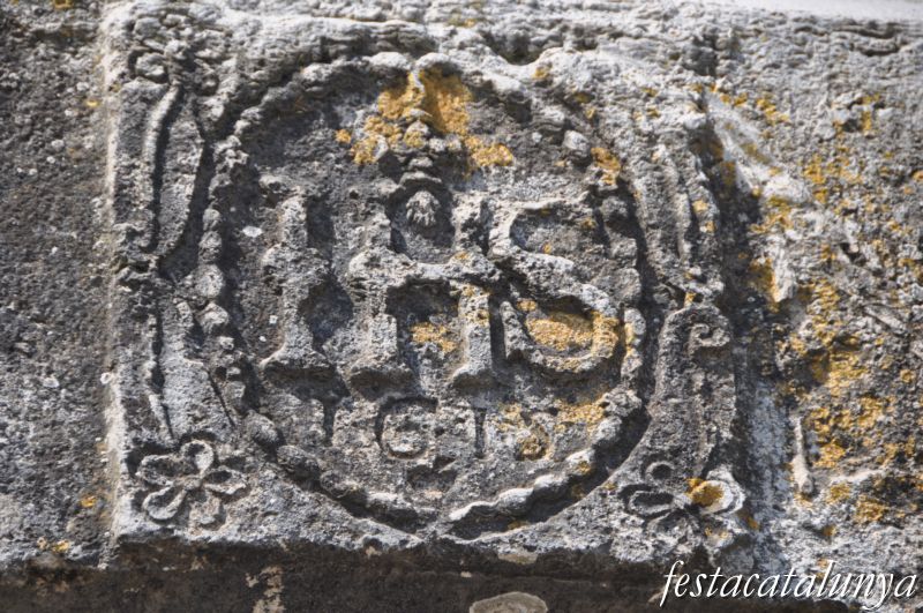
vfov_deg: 5.4
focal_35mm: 255
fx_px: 6529
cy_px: 306
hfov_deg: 8.1
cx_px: 462
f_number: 5.6
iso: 220
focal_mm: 170
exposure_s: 1/500
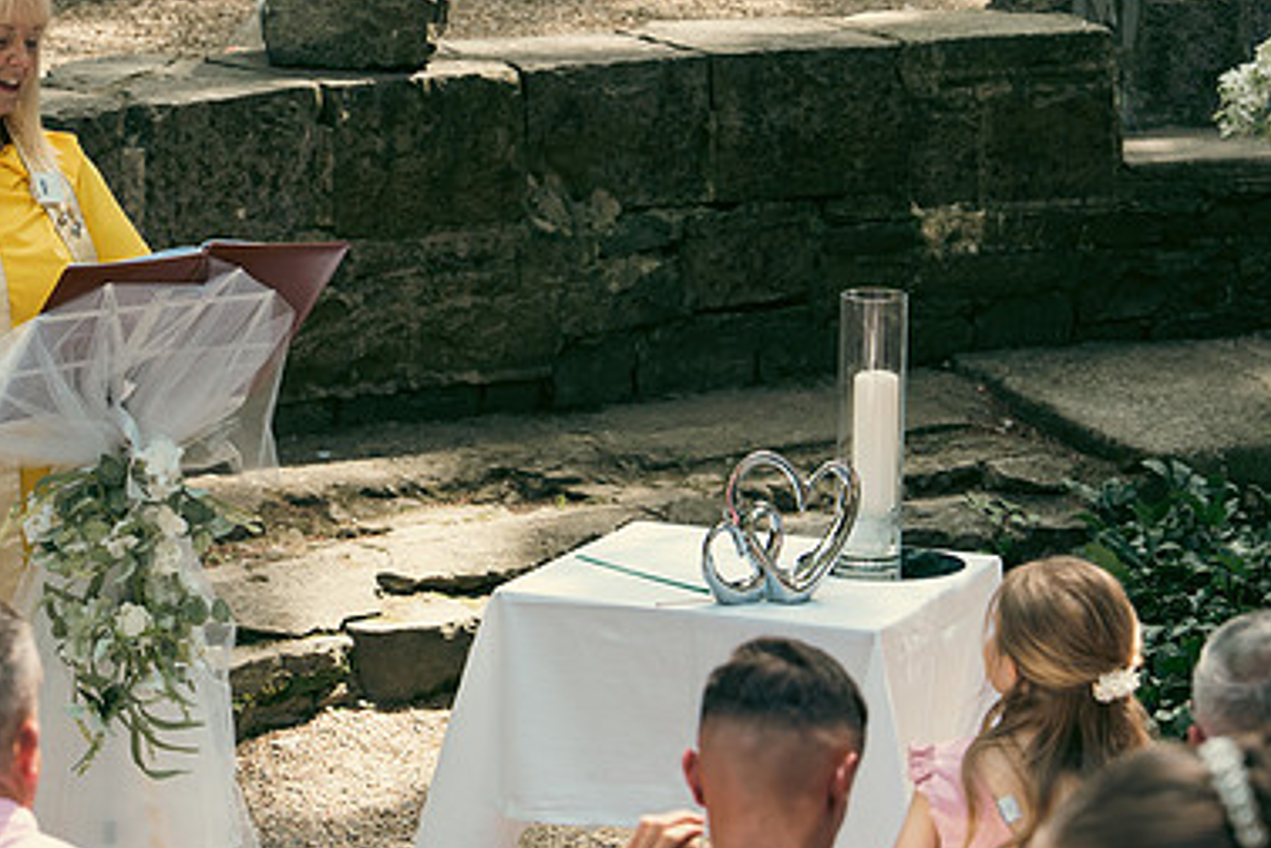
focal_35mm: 161
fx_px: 5684
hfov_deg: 12.7
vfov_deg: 8.5
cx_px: 367
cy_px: 365
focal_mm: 70
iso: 320
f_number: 3.5
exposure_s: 1/320
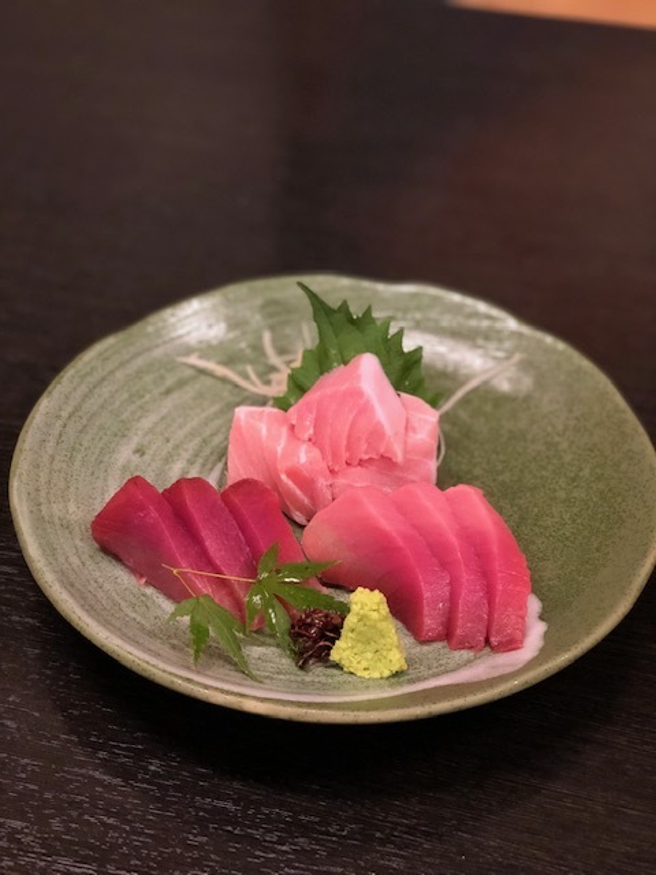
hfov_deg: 25.7
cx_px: 328
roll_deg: -2.5
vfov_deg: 33.8
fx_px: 1440
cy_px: 438
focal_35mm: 57
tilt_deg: -40.4
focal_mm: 6.6
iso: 400
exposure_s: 1/30
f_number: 2.8
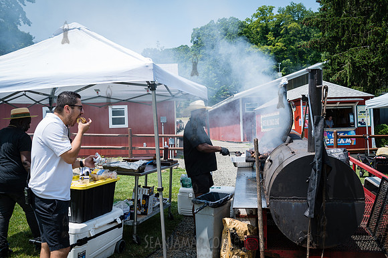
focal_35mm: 35
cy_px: 129
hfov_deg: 54.5
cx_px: 194
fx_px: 377
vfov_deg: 37.8
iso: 100
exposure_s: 1/500
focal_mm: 35
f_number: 4.5
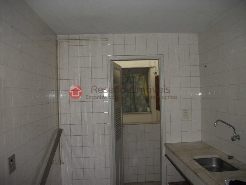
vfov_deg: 44.2
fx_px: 227
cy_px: 92
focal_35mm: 32
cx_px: 123
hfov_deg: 56.8
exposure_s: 1/60
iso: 160
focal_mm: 5.7
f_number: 2.9
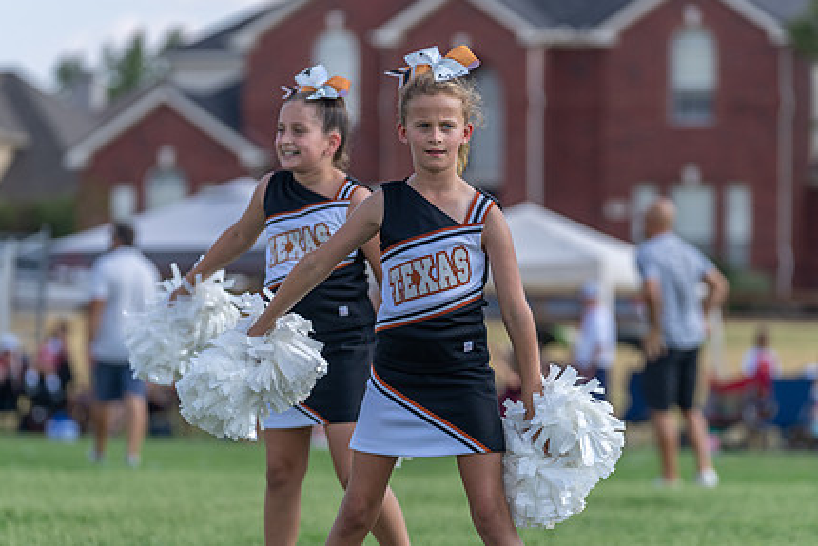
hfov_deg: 8.6
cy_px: 286
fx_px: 5455
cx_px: 380
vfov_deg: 5.7
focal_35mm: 240
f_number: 3.5
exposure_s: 1/1000
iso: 125
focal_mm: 178
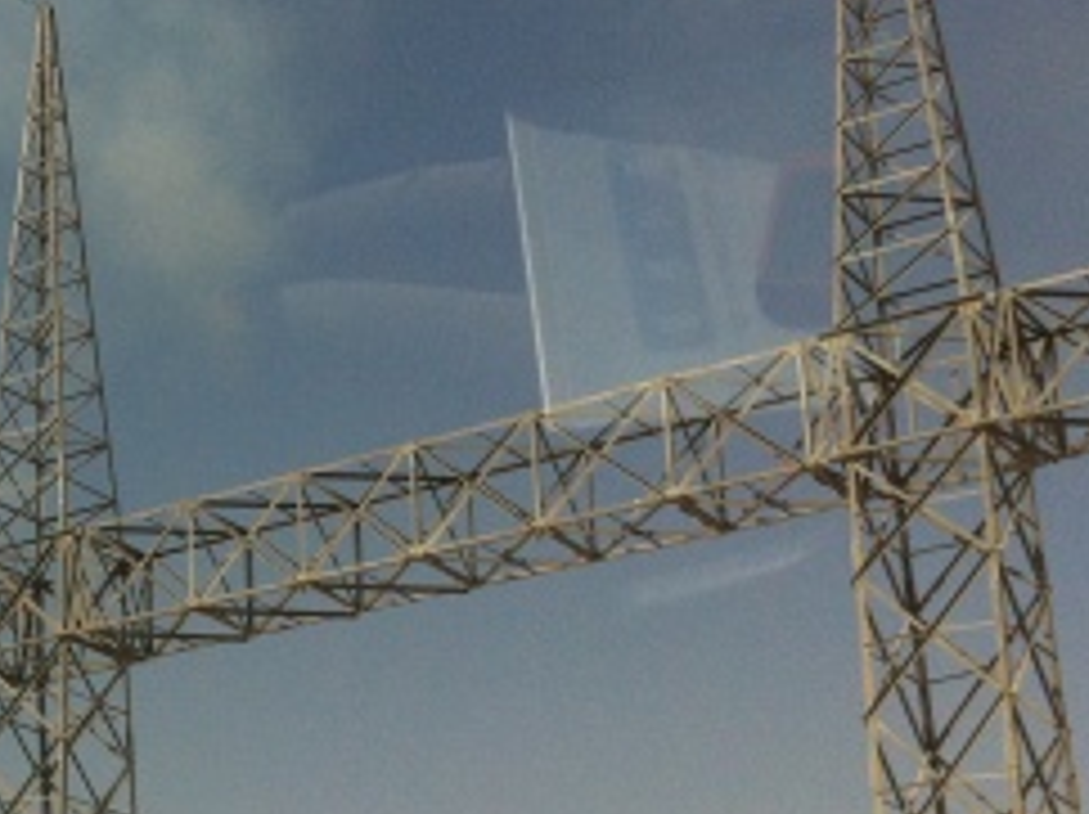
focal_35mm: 94
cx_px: -284
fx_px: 2954
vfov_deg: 15.6
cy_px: 654
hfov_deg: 19.4
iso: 80
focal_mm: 3.85
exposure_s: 1/2514
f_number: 2.8
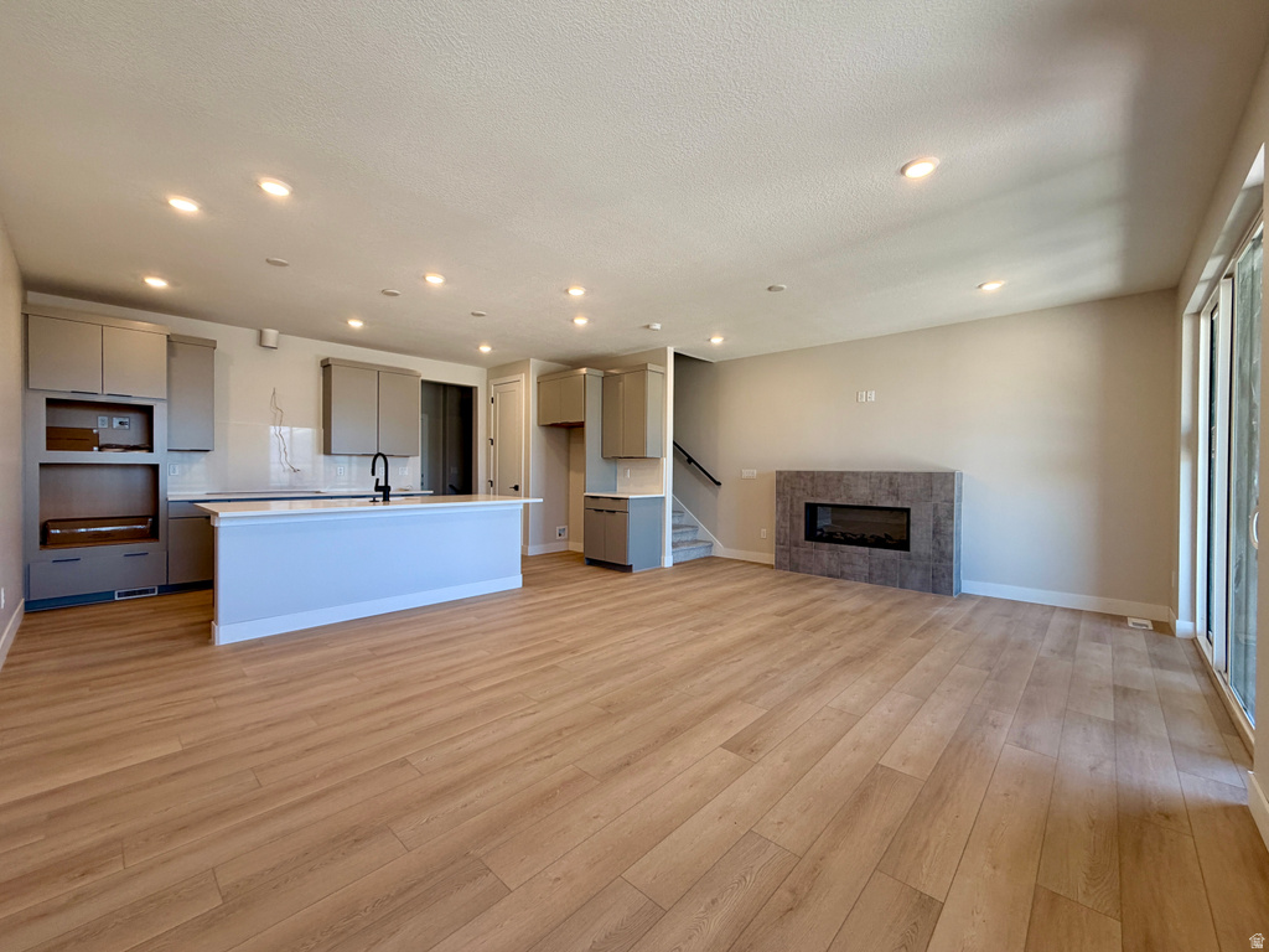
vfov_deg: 85.7
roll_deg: -0.3
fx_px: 513
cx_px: 634
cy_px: 476
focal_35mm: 14
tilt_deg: -1.1
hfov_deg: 102.1
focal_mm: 2.22
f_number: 2.2
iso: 100
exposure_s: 1/120
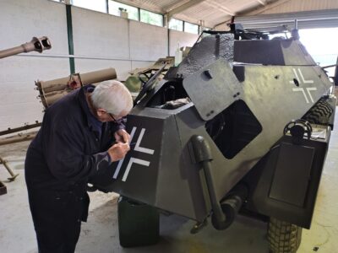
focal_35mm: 25
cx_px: 169
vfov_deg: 54.9
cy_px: 126
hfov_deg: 69.4
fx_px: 244
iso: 802
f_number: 1.7
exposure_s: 1/50.1
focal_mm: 4.71
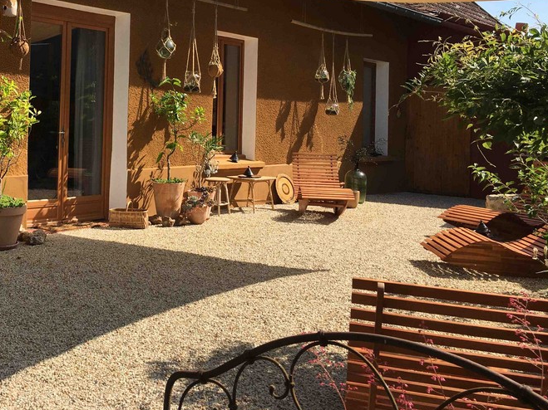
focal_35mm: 44
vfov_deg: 32.3
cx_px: 135
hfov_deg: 41.6
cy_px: 107
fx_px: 696
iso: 25
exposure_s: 1/1326
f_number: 2.2
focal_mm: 4.15
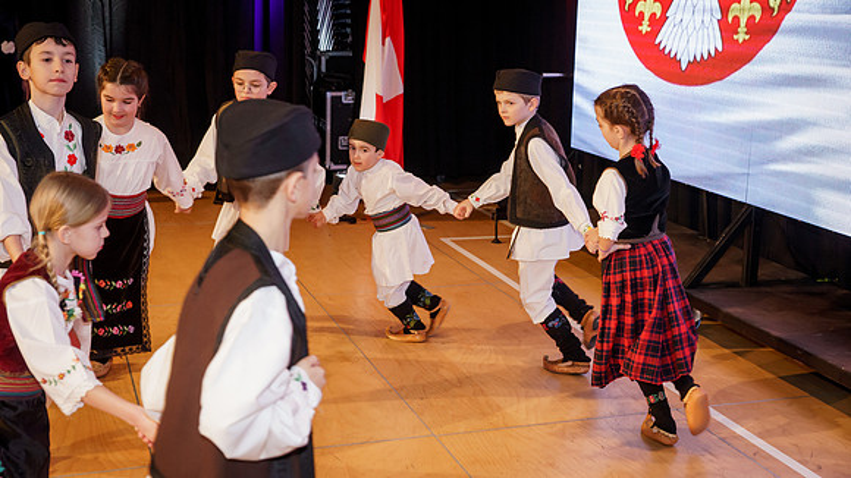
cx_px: 426
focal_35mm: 52
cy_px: 203
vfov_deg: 22.9
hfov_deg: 39.6
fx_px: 1182
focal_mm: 50
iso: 2500
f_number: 4
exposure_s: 1/250
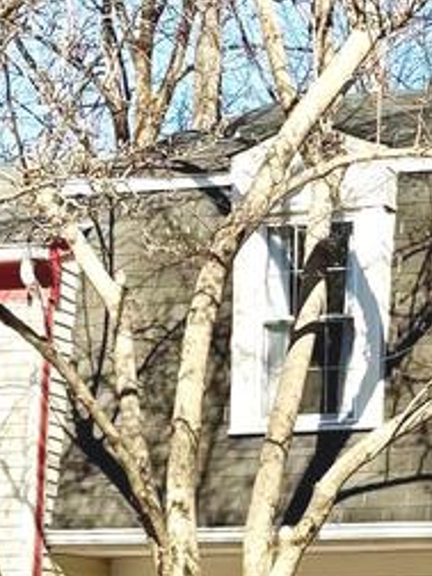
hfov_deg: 10.0
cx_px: 523
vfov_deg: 13.4
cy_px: 471
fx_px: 2429
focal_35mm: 146
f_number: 1.78
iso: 64
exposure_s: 1/2667
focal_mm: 6.76
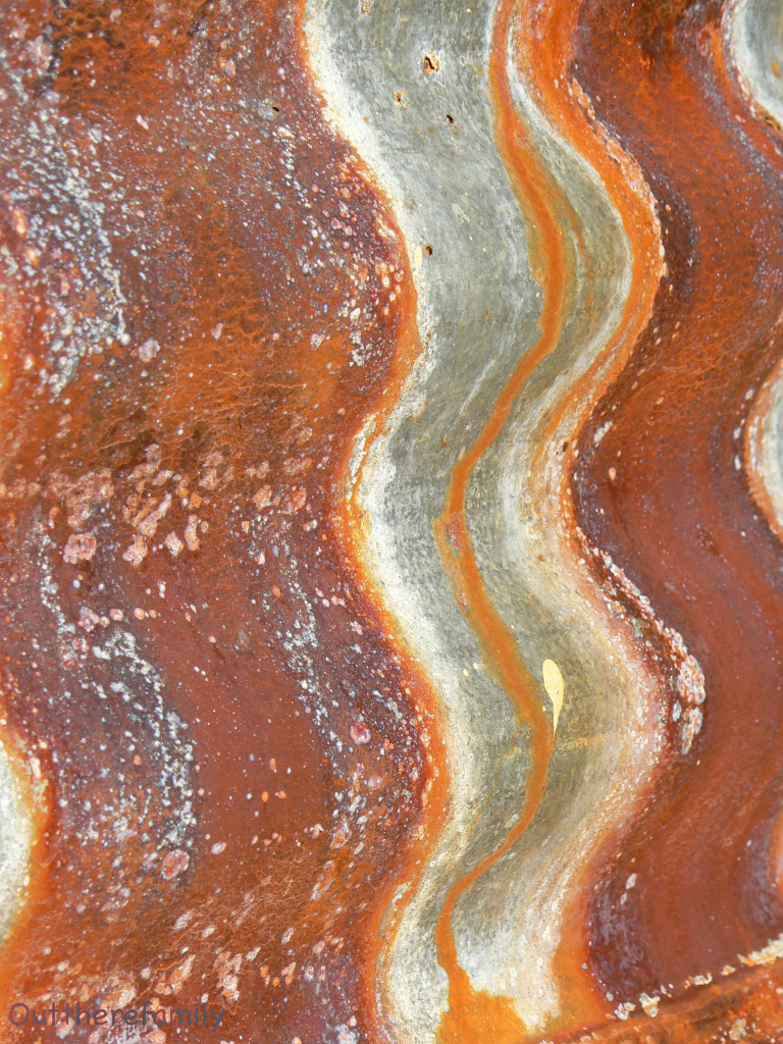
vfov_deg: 12.8
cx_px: 392
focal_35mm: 154
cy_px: 522
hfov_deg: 9.6
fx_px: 4645
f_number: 5.6
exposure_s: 1/400
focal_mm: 25.7
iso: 80
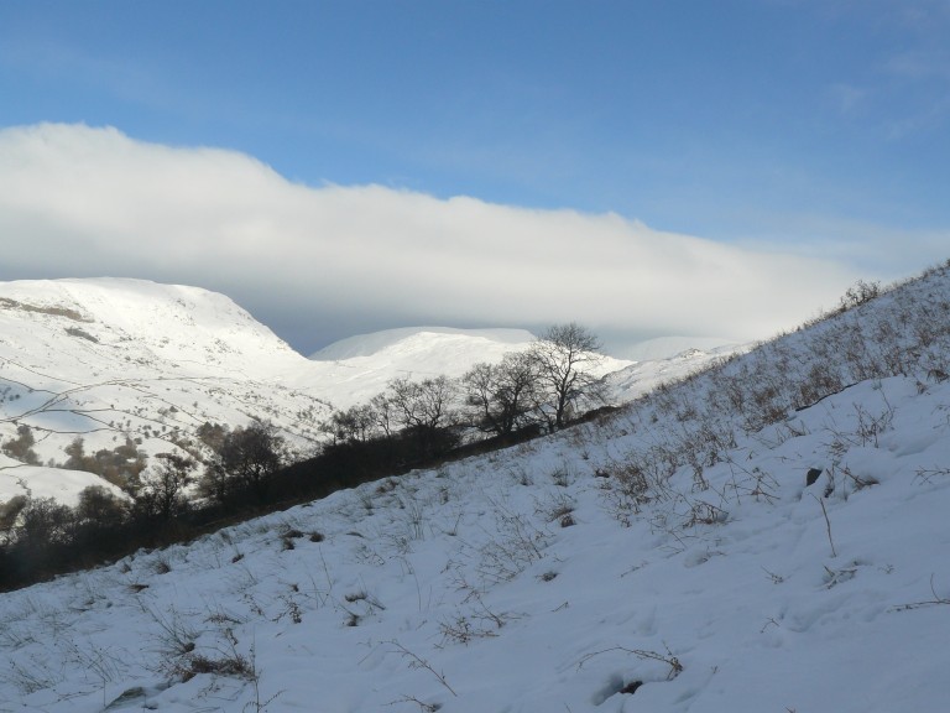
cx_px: 475
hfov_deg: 51.4
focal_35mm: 36
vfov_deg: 39.7
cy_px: 356
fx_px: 988
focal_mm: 6
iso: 100
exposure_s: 1/500
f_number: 6.3
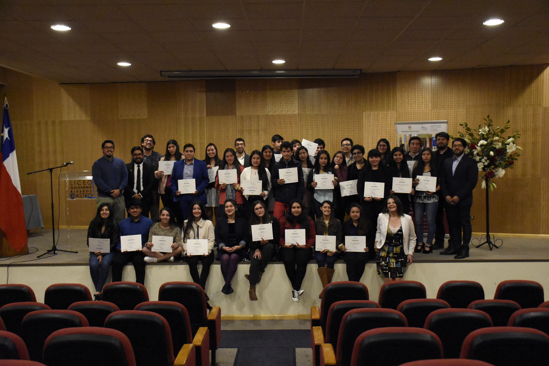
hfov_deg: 53.1
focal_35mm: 36
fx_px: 549
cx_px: 274
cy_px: 183
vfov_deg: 36.9
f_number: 3.8
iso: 10000
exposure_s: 1/250
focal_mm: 24
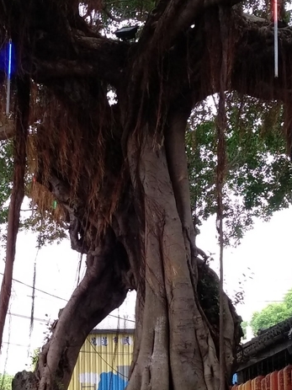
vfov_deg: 33.5
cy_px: 256
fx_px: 641
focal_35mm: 57
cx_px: 84
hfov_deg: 25.4
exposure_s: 1/30
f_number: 2.2
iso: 500
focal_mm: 3.81
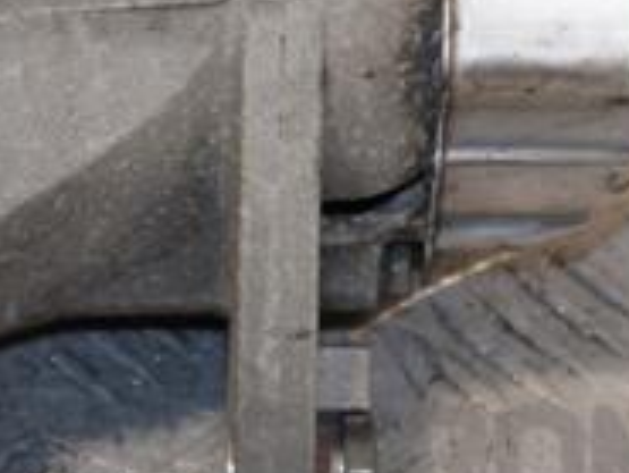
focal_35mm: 290
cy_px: 3
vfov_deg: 5.1
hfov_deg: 6.8
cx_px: 173
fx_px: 5273
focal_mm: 62
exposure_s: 1/200
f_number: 6.3
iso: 800
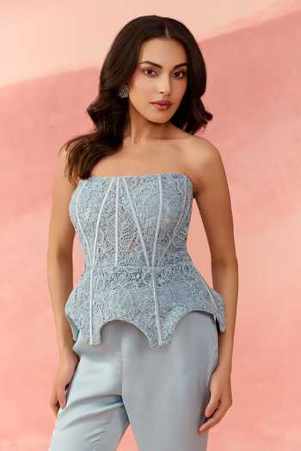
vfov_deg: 31.0
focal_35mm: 65
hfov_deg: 20.9
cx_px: 150
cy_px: 226
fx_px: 815
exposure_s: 1/160
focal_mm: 65
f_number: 4
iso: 250
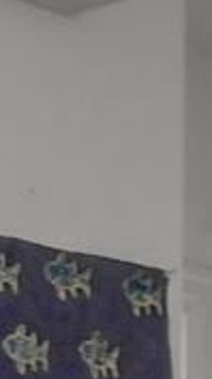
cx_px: -1679
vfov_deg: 10.4
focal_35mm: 182
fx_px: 1827
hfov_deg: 3.4
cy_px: 875
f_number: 8
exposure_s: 1/40
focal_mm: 10
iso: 200
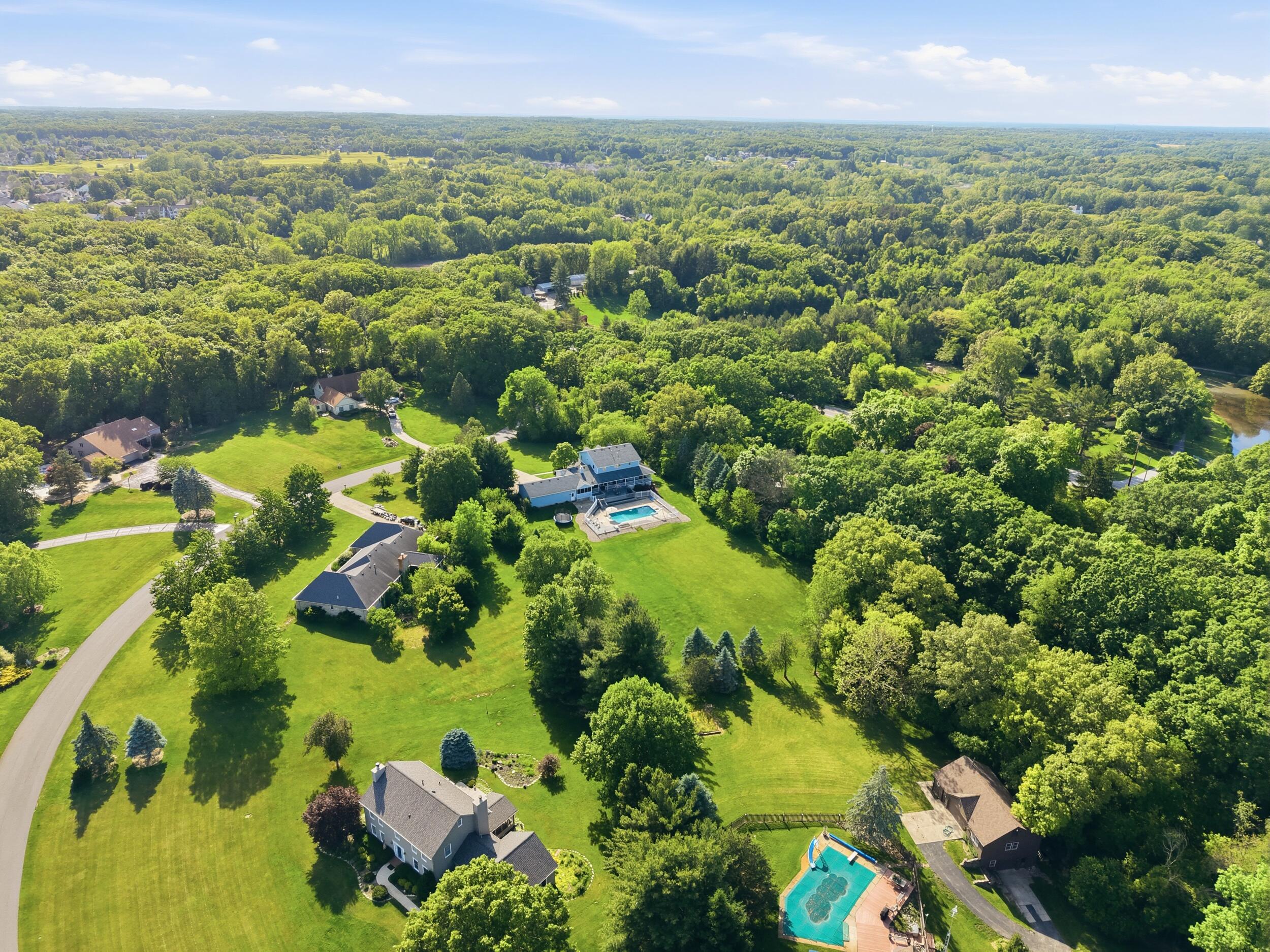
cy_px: 476
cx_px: 635
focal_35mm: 24
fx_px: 881
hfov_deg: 71.6
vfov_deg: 56.8
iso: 340
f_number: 1.8
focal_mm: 8.7
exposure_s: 1/2500
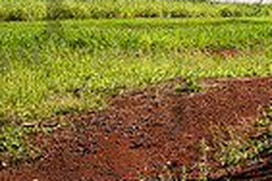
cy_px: 7
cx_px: 426
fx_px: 1088
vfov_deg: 9.5
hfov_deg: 13.3
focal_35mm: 144
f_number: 13
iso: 640
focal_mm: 35
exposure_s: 1/400
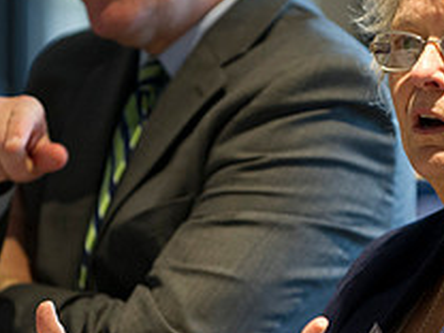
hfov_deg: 4.8
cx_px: 258
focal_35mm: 415
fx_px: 5323
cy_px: 158
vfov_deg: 3.6
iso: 2500
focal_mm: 155
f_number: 2.8
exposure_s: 1/100
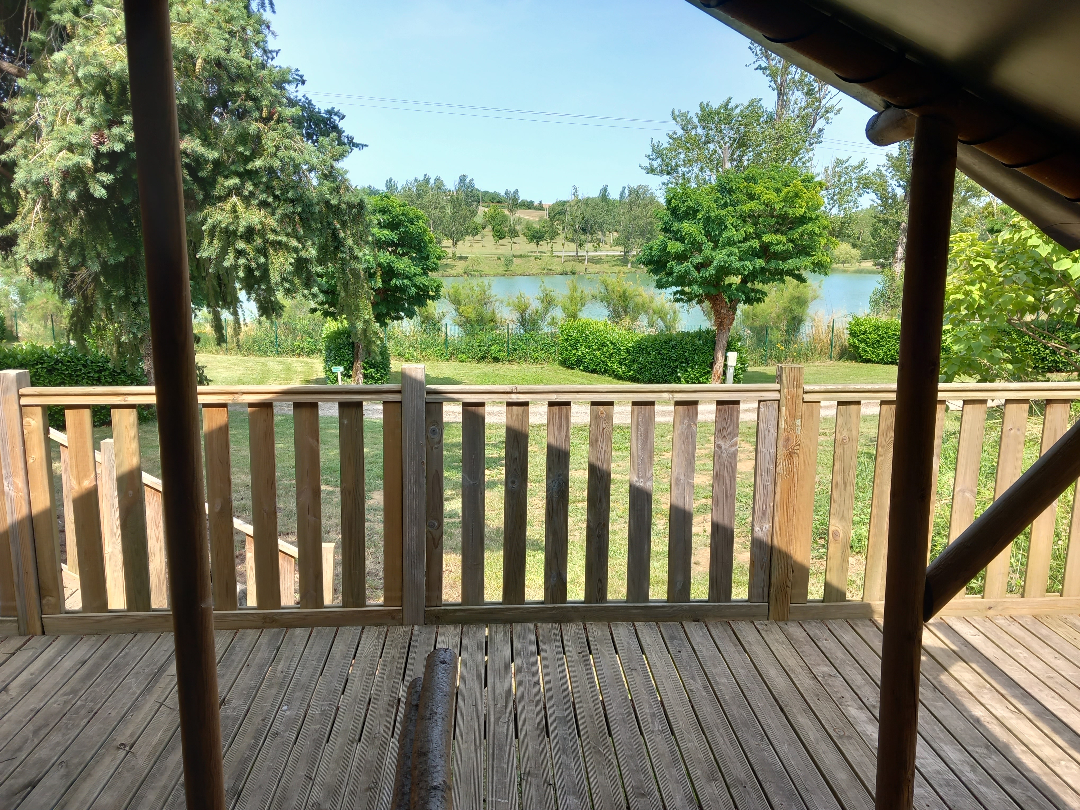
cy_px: 405
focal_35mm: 27
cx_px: 540
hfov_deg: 65.3
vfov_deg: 51.4
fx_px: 842
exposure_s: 1/193
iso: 20
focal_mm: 4
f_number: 1.8
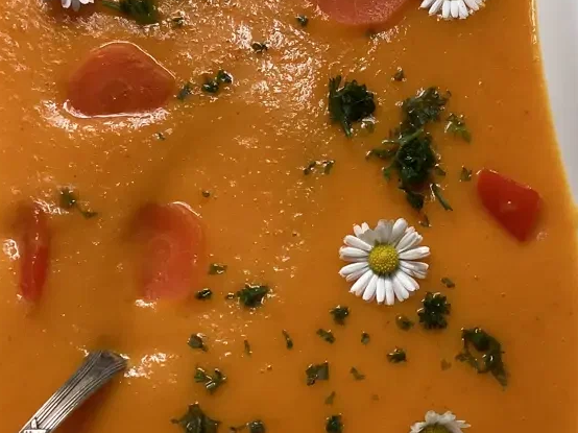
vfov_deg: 33.5
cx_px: 294
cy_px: 187
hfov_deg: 43.9
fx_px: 718
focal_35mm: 43
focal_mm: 3.3
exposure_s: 1/60
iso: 100
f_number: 2.4
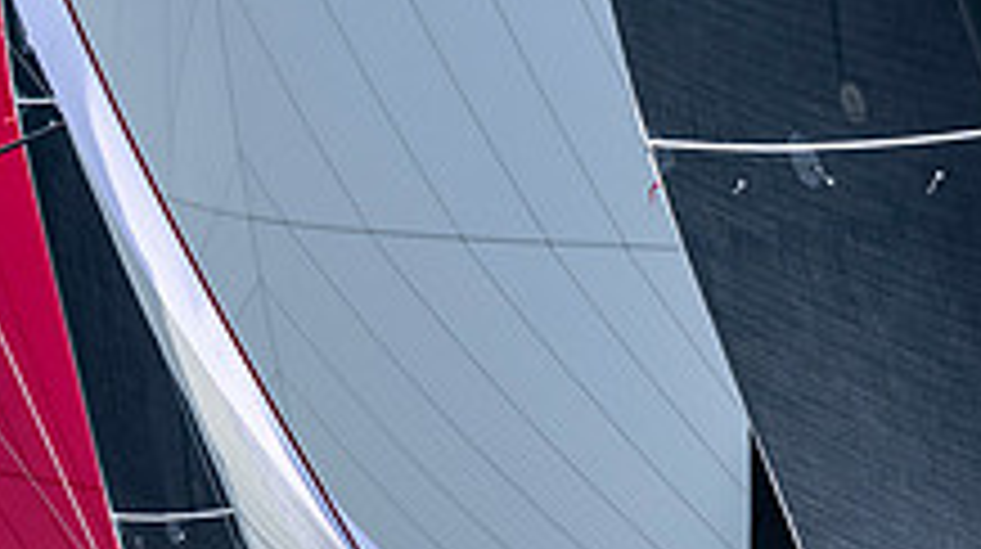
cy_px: 601
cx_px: 0
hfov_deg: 1.7
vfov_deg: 1.0
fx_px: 32631
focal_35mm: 1256
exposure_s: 1/2000
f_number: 5.6
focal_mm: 300
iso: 320
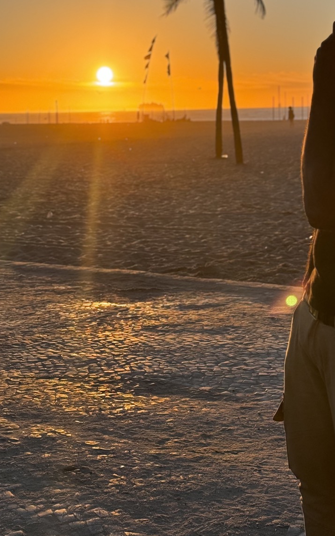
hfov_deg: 18.3
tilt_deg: -4.1
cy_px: 189
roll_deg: +0.2
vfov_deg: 28.8
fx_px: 1037
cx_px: 191
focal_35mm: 71
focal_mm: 6.86
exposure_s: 1/4608
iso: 64
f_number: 1.78
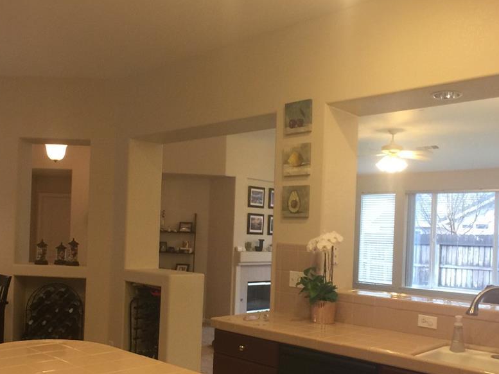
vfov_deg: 26.0
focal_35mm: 56
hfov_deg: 34.3
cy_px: 242
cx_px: 226
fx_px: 807
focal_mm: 4.15
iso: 64
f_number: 2.2
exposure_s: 1/15
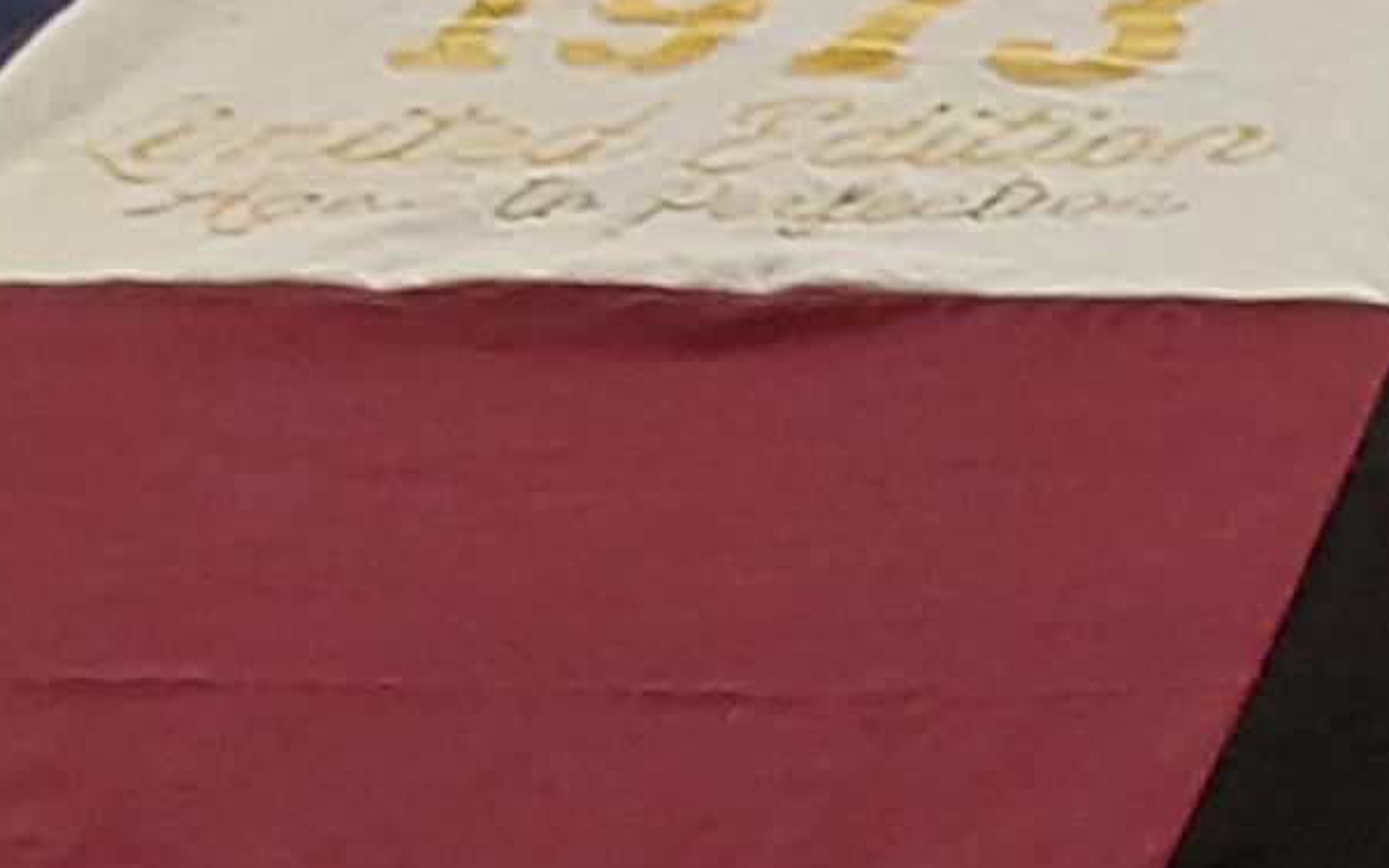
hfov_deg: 11.5
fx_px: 6134
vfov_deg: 7.6
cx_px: 2873
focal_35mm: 162
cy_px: 2015
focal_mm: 2.91
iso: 100
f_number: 1.9
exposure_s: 1/60
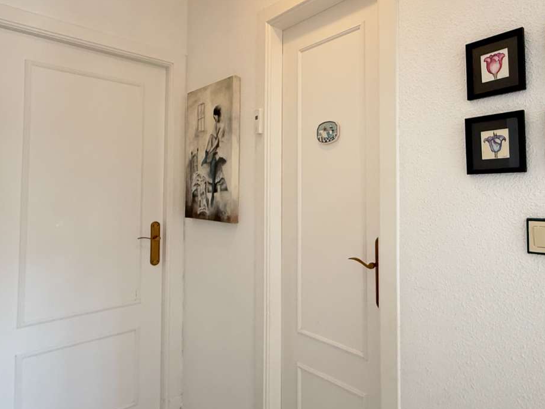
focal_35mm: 23
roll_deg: +0.4
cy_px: 179
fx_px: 362
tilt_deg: +3.1
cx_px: 369
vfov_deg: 58.7
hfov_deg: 71.5
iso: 320
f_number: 2.2
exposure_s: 1/50
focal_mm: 2.22
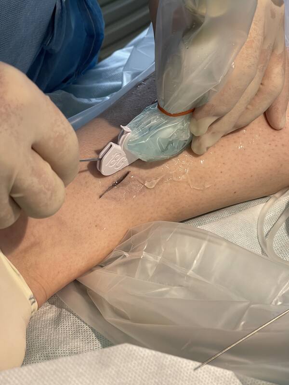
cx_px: 144
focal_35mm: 64
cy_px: 192
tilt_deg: -35.3
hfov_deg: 22.9
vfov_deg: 30.3
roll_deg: +2.4
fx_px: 712
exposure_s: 1/100
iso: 80
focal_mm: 7.5
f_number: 2.2
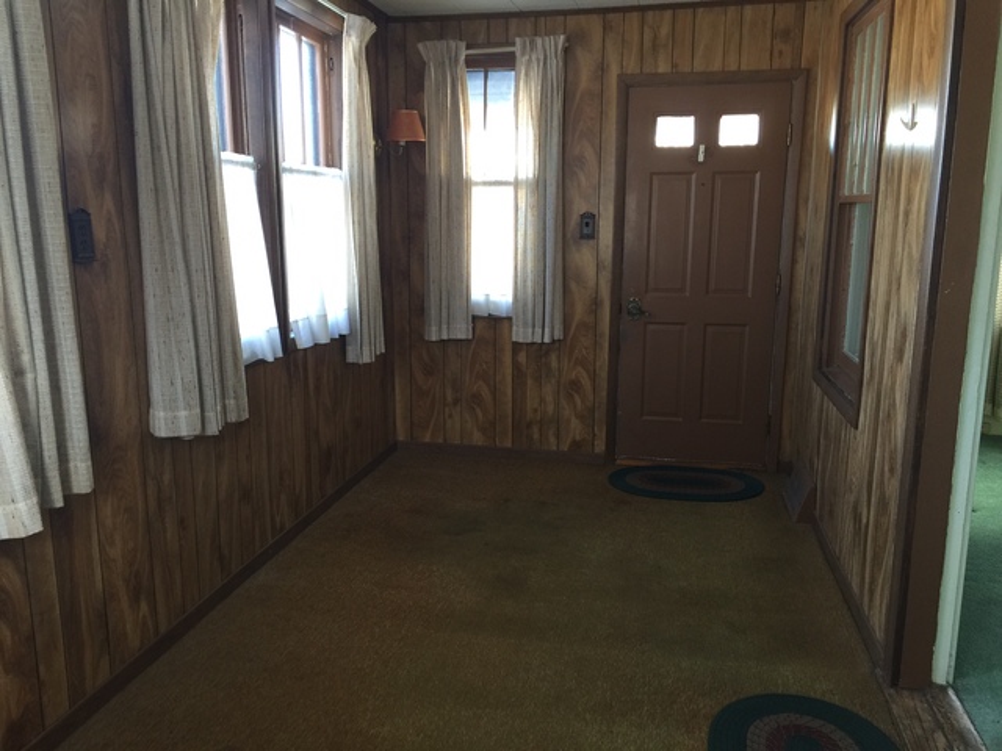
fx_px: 839
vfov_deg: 48.2
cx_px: 501
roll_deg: +0.6
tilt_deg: -10.7
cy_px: 376
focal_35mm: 29
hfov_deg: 61.7
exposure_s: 1/15
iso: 32
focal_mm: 4.15
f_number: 2.2
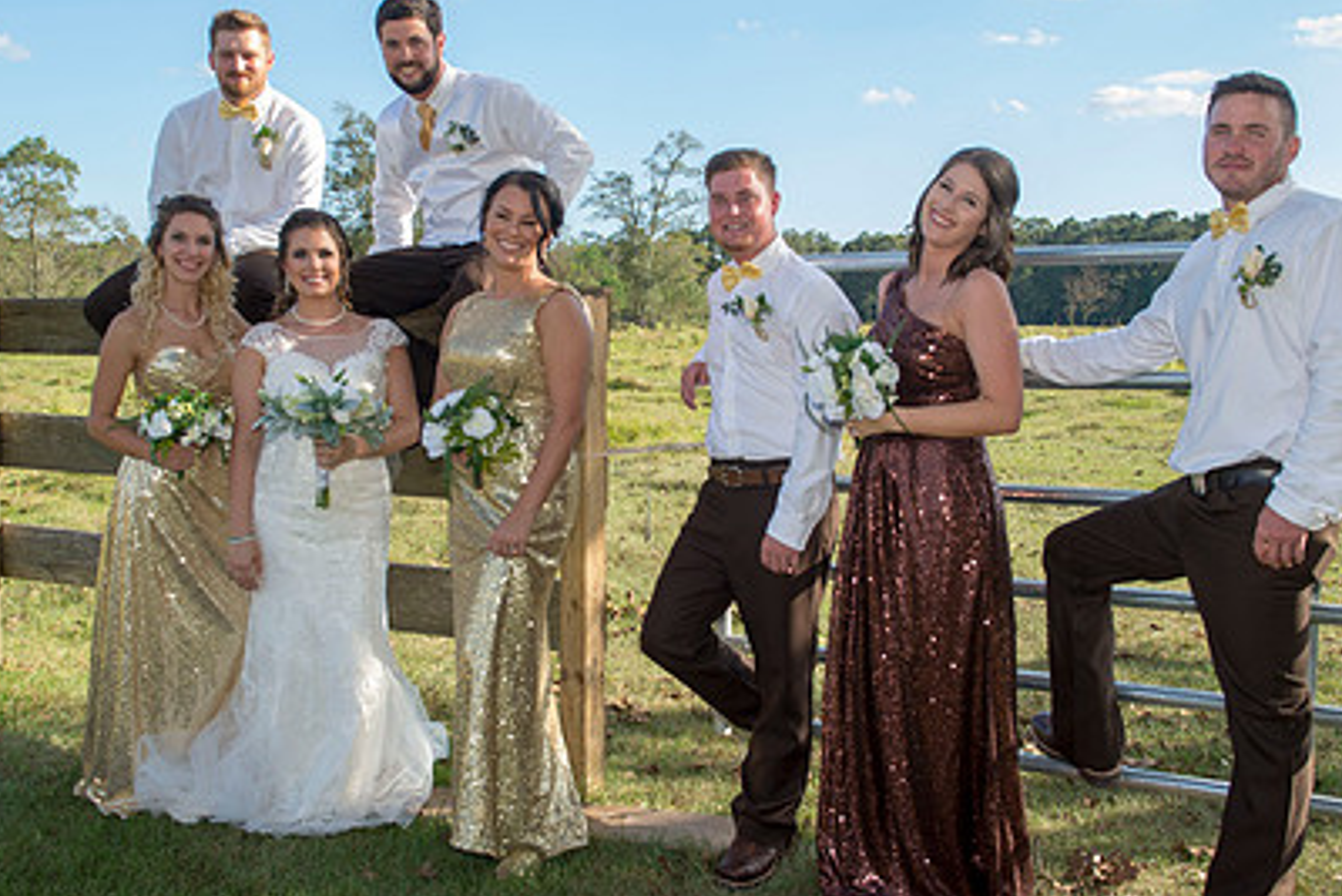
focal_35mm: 42
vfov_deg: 31.9
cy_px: 473
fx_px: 1566
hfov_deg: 46.4
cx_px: 627
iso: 200
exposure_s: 1/250
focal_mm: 29
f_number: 6.3
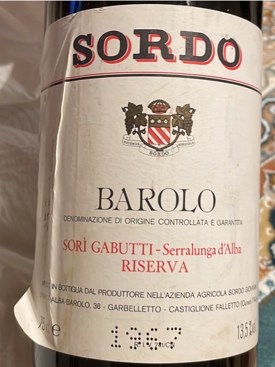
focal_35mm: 59
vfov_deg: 32.7
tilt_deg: -52.1
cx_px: 138
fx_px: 625
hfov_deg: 24.8
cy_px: 184
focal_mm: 4.2
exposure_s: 1/40
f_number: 1.6
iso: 200
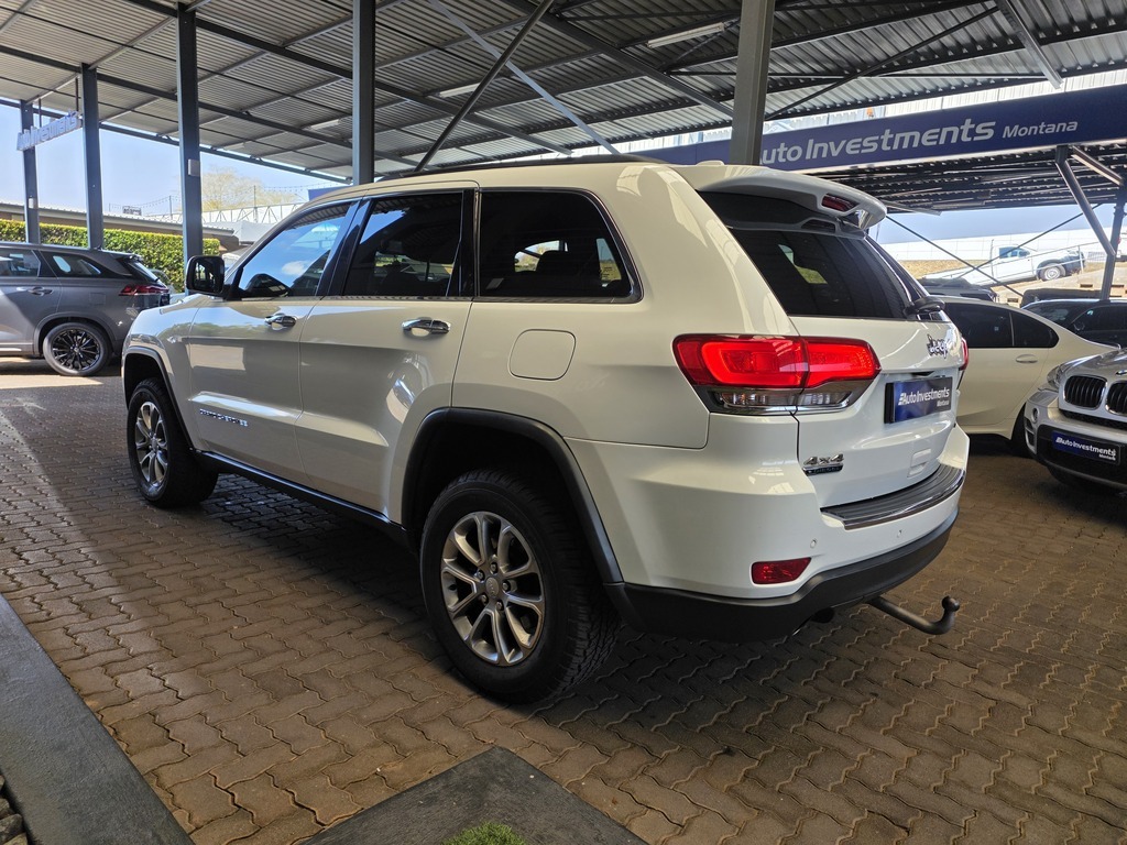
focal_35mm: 23
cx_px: 564
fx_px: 749
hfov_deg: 73.9
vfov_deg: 58.9
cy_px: 422
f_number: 1.7
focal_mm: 6.25
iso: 25
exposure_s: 1/359
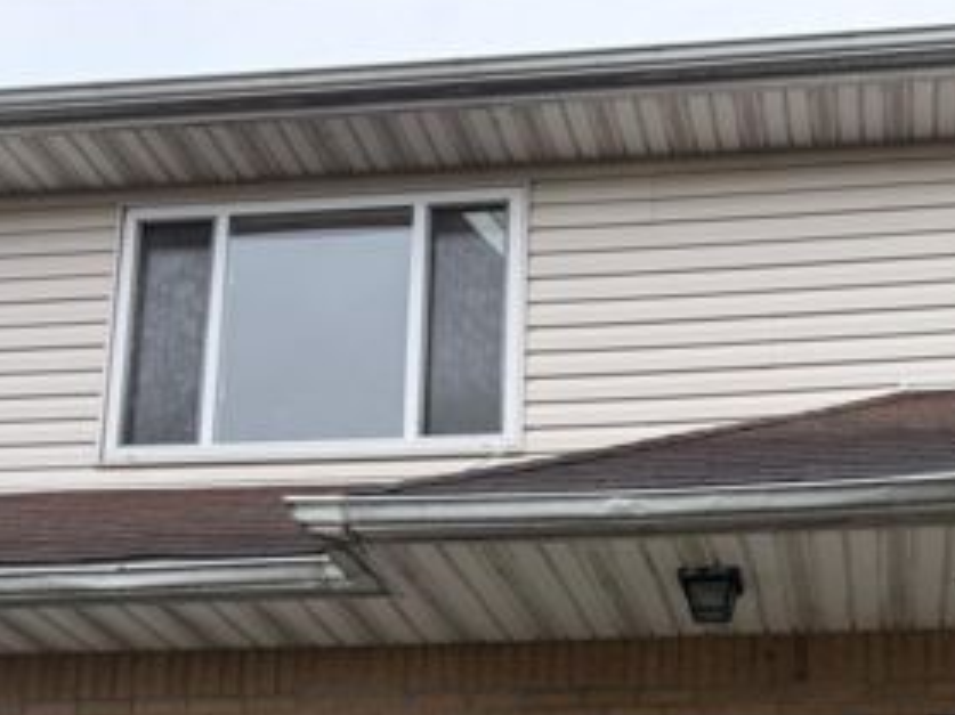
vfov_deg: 24.6
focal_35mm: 55
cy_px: 804
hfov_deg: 34.1
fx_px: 1517
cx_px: 733
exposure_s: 1/532
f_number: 1.78
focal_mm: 6.76
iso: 100
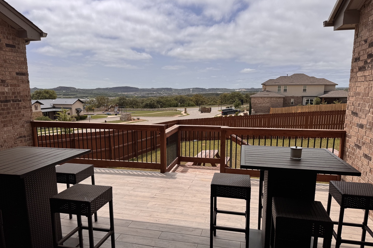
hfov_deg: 71.5
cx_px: 186
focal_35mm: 25
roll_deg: +0.3
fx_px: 259
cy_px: 138
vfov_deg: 51.2
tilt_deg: -11.2
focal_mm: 6.76
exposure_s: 1/7937
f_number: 1.78
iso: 80
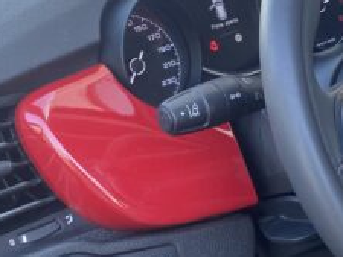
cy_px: 37
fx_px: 912
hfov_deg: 20.3
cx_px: 378
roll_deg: +1.1
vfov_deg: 15.9
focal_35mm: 92
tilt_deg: -19.6
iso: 64
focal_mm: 4.25
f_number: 1.8
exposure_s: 1/121
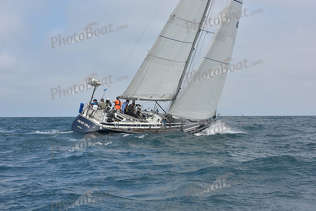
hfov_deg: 28.5
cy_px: 106
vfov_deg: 19.2
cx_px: 157
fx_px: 623
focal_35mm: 71
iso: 250
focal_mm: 70
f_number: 10
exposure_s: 1/800
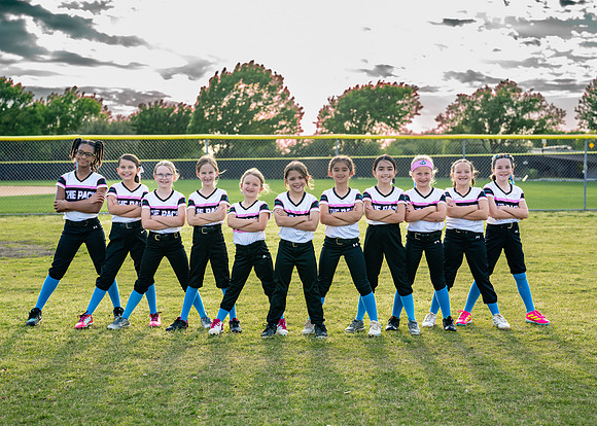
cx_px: 291
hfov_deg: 33.8
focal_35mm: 58
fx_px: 984
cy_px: 229
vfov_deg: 24.4
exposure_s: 1/500
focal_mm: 50
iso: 100
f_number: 2.8
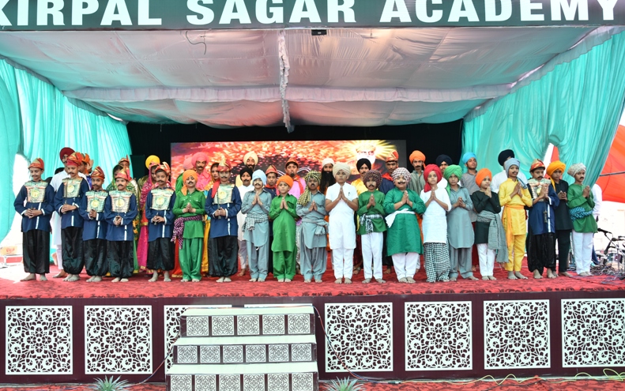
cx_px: 310
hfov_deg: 56.7
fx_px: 579
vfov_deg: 37.3
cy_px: 186
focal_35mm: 34
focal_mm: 22
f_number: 5.6
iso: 400
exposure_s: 1/125
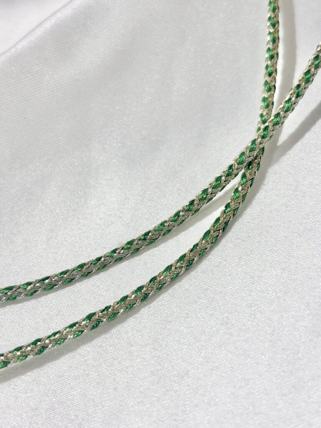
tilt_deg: -51.3
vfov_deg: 36.8
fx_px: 643
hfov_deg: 28.0
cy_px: 214
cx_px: 160
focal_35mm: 52
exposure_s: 1/343
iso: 32
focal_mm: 5.96
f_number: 1.6
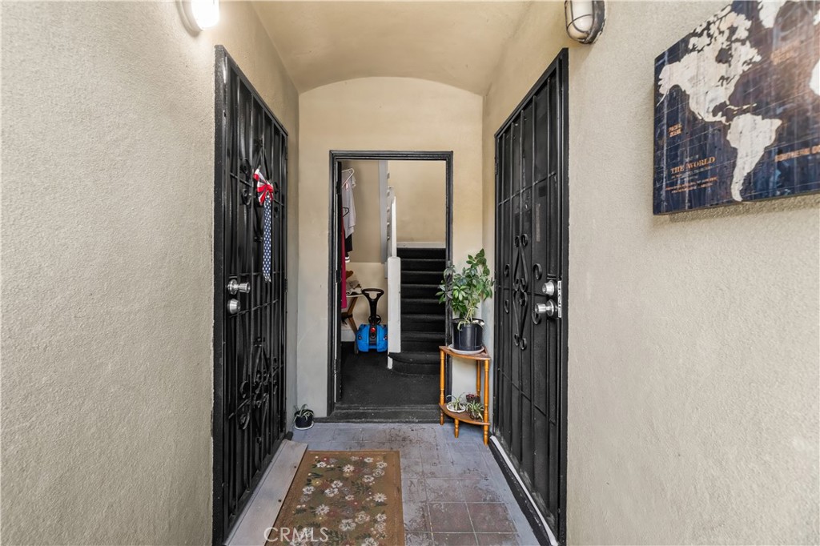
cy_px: 273
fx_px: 342
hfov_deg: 100.4
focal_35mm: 15
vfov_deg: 77.3
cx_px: 410
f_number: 7.1
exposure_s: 1/25
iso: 2000
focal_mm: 10
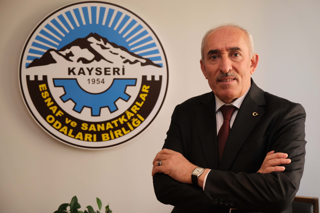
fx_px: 382
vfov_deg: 31.2
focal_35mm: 43
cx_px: 160
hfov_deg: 45.4
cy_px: 106
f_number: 3.2
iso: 640
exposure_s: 1/100
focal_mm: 28.9
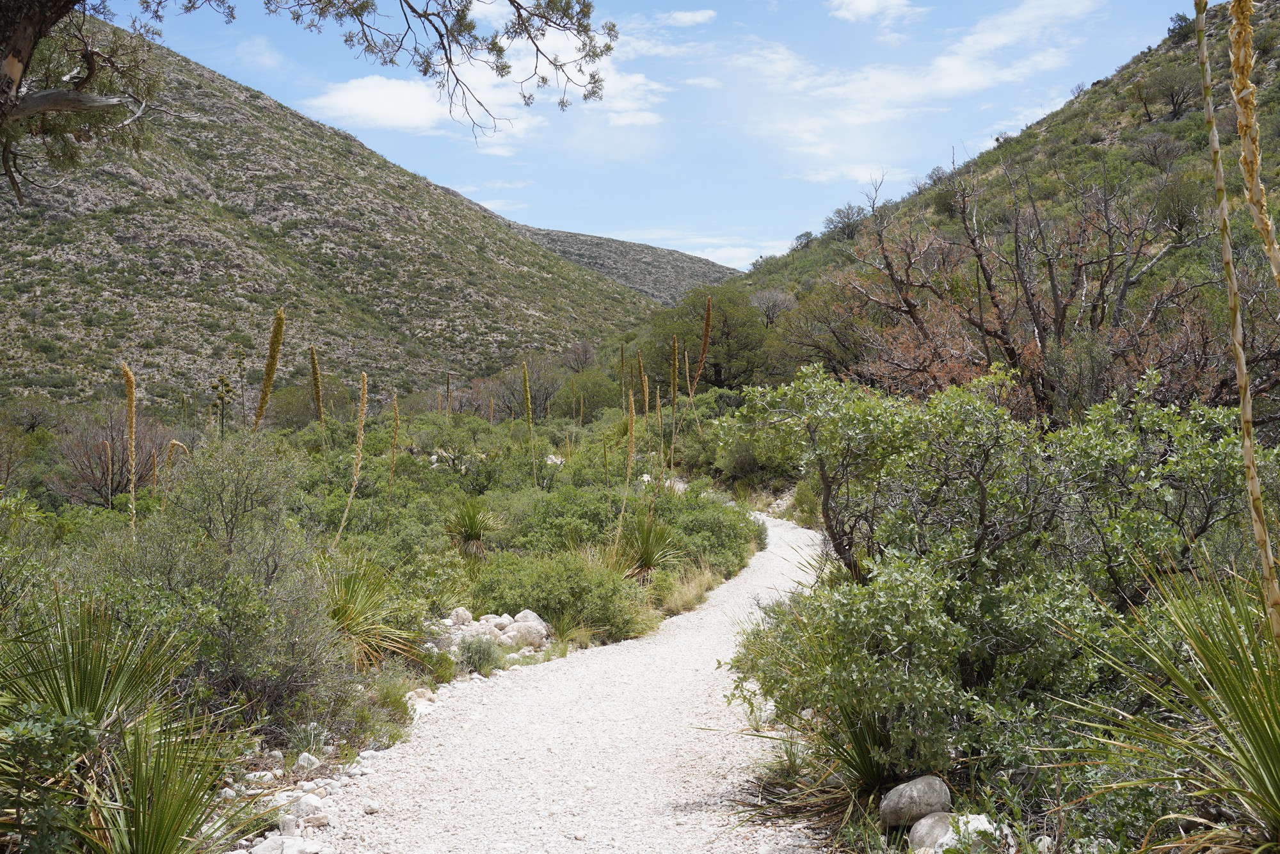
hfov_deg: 45.4
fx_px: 1529
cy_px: 427
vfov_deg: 31.2
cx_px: 640
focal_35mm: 43
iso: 100
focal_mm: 43
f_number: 14
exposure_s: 1/100
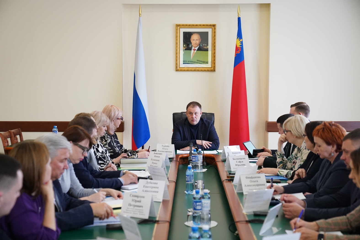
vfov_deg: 20.9
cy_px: 120
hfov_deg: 31.0
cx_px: 180
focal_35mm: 65
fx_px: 650
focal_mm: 65
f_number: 3.2
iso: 4000
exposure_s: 1/320
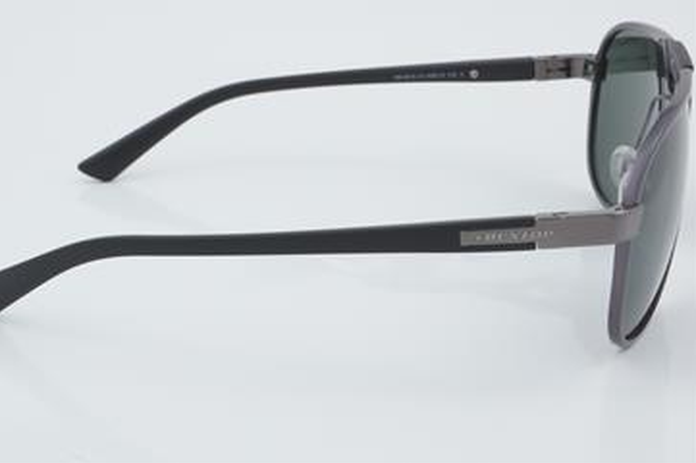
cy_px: 210
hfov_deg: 24.5
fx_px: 1603
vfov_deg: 16.4
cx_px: 322
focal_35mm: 83
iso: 100
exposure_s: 1/4
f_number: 32
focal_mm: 50
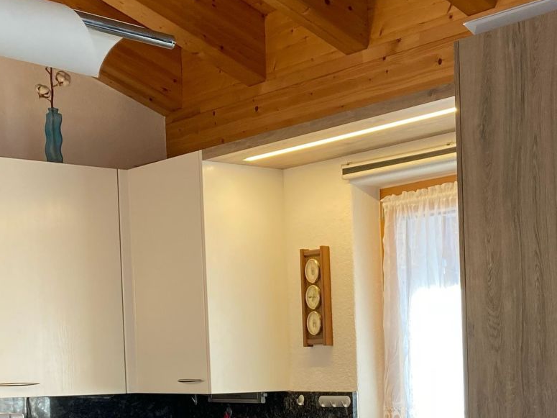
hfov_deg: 24.6
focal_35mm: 74
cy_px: 441
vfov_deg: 19.2
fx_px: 1191
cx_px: 603
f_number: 1.8
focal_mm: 3.99
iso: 50
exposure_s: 1/121
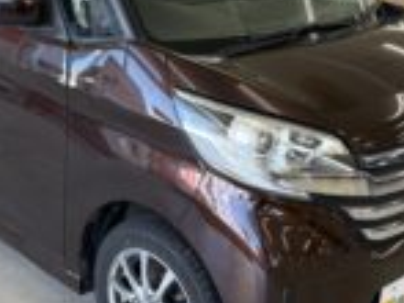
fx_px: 723
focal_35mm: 62
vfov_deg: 23.6
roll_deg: +0.1
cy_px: 125
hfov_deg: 31.1
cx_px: 148
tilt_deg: -17.0
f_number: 1.6
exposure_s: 1/122
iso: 64
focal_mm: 5.96
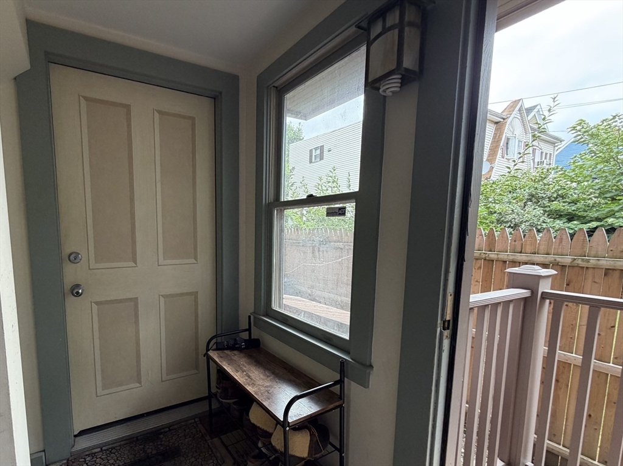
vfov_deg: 85.6
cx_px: 312
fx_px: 252
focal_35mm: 14
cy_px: 233
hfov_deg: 102.1
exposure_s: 1/121
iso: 200
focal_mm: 2.22
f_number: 2.2
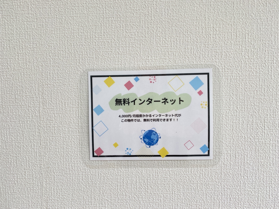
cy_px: 104
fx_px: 210
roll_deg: +0.1
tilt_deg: -2.5
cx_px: 140
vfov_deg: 53.1
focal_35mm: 26
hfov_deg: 67.3
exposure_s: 1/121
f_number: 1.8
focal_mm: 4.25
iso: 64
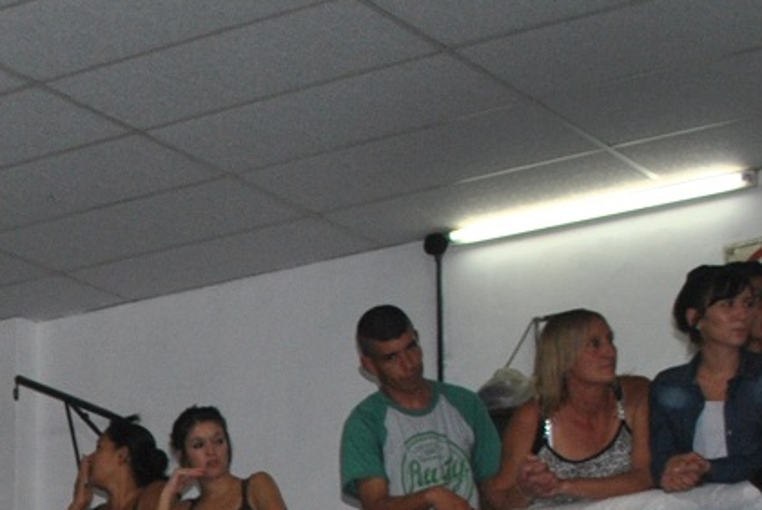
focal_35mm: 134
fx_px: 2839
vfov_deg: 9.8
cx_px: -354
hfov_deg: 14.4
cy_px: 848
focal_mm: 22
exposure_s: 1/60
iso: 200
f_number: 3.8
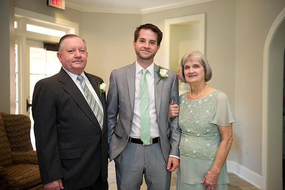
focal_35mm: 38
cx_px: 142
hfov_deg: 50.7
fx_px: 301
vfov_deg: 35.0
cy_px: 95
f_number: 2.8
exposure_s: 1/160
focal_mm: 38
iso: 800
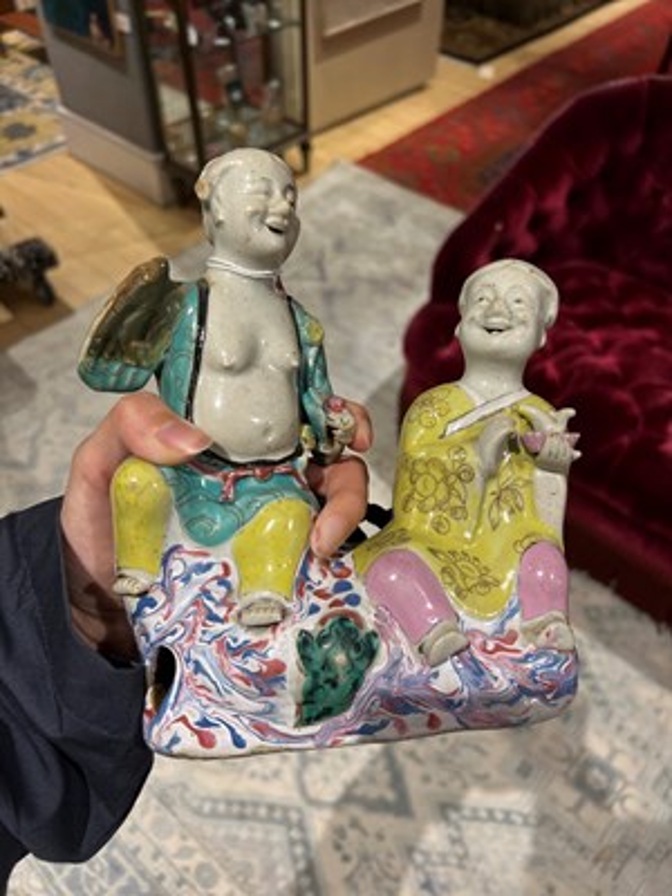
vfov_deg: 67.3
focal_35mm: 26
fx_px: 673
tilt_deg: -48.4
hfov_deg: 53.1
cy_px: 448
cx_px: 336
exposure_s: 1/121
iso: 80
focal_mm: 5.7
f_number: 1.5
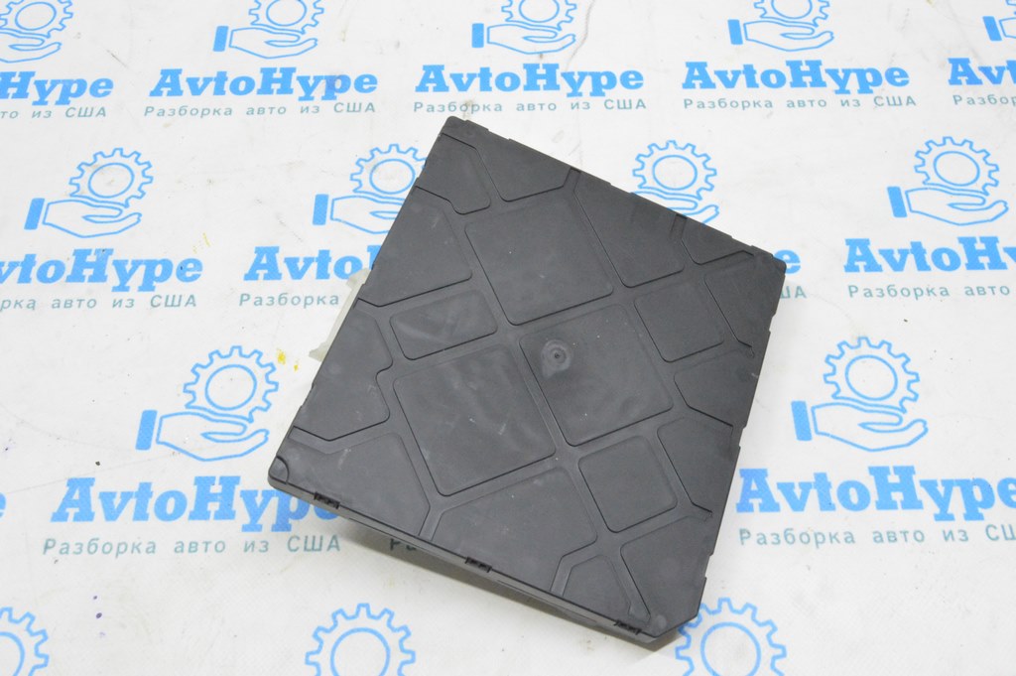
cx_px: 508
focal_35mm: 34
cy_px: 338
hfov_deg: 55.1
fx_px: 973
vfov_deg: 38.3
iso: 6400
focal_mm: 23
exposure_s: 1/15
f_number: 20
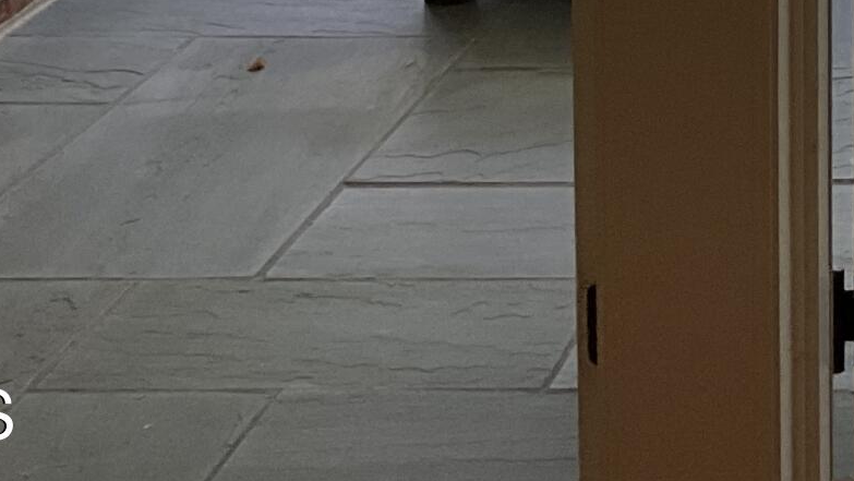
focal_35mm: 121
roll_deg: -0.5
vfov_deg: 9.0
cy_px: -699
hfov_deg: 15.6
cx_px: 1456
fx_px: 2741
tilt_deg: -8.5
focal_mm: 3
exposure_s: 1/120
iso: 25
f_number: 1.8
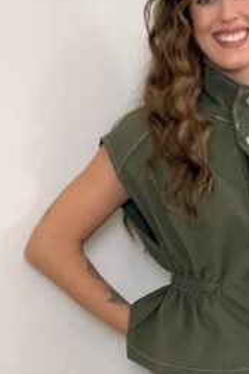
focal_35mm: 99
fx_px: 1027
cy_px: 370
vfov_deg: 20.0
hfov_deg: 13.7
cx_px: 240
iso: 160
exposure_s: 1/60
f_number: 1.9
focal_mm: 2.71
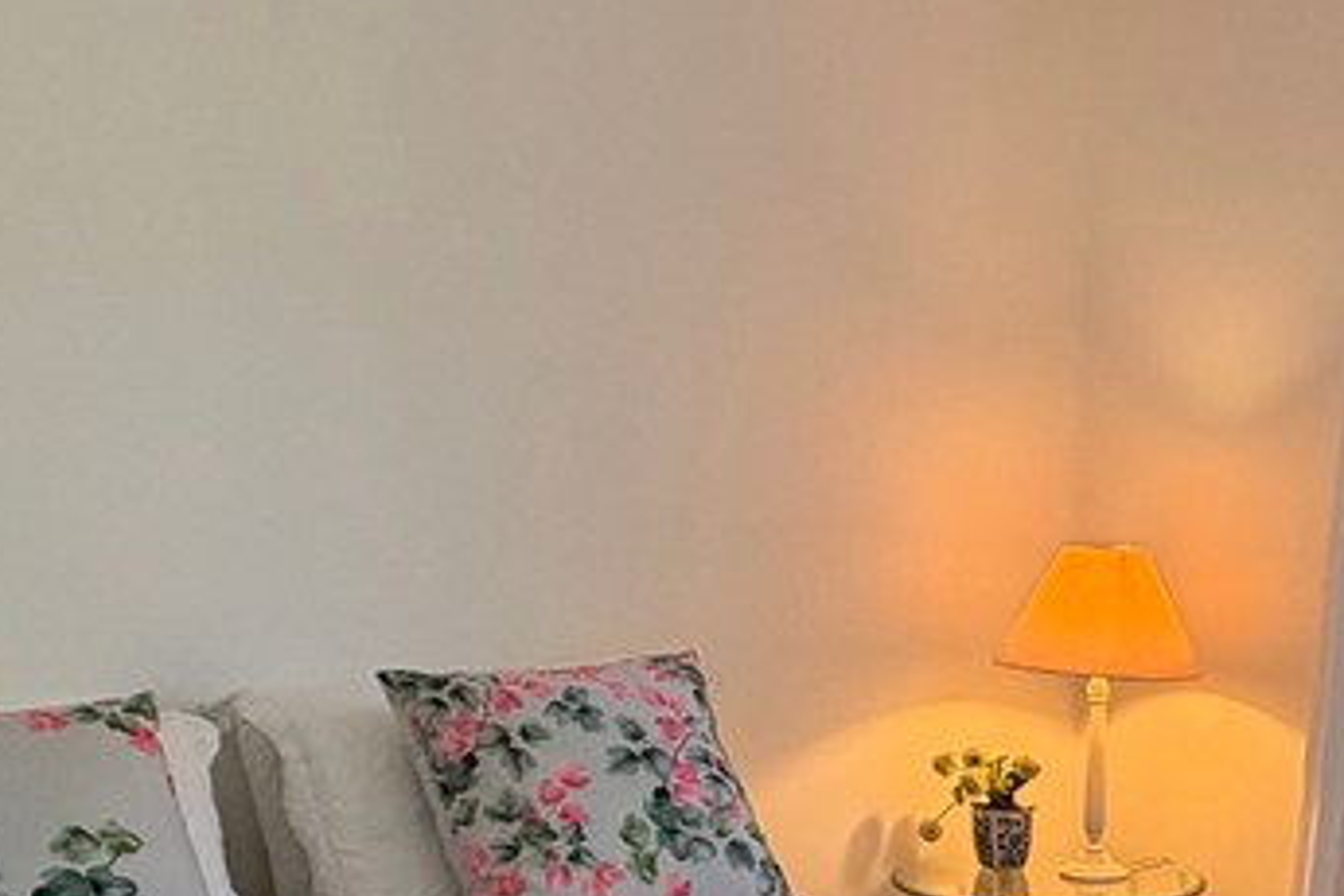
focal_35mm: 54
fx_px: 2016
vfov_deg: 23.9
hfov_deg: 34.2
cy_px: 915
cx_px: 1282
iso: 250
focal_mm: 2.22
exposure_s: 1/120
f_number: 2.2
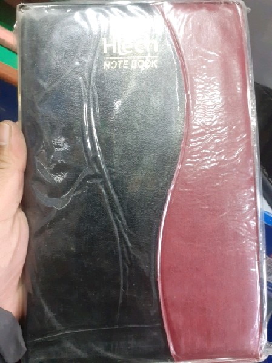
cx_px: 136
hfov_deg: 51.3
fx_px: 283
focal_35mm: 27
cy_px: 182
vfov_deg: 65.4
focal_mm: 3.6
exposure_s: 1/33
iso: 200
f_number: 1.9
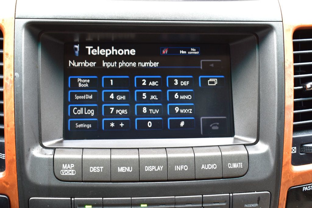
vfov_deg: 26.5
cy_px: 104
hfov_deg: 38.9
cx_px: 156
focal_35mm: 51
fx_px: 442
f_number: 6.3
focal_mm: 34
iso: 400
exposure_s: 1/15
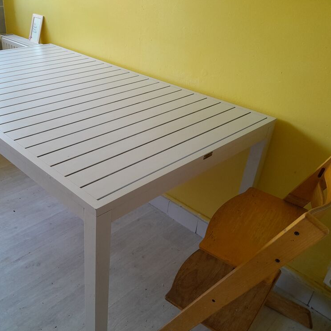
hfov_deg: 51.9
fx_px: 335
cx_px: 122
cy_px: 165
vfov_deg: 52.5
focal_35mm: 31
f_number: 1.8
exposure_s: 1/50
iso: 125
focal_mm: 3.98
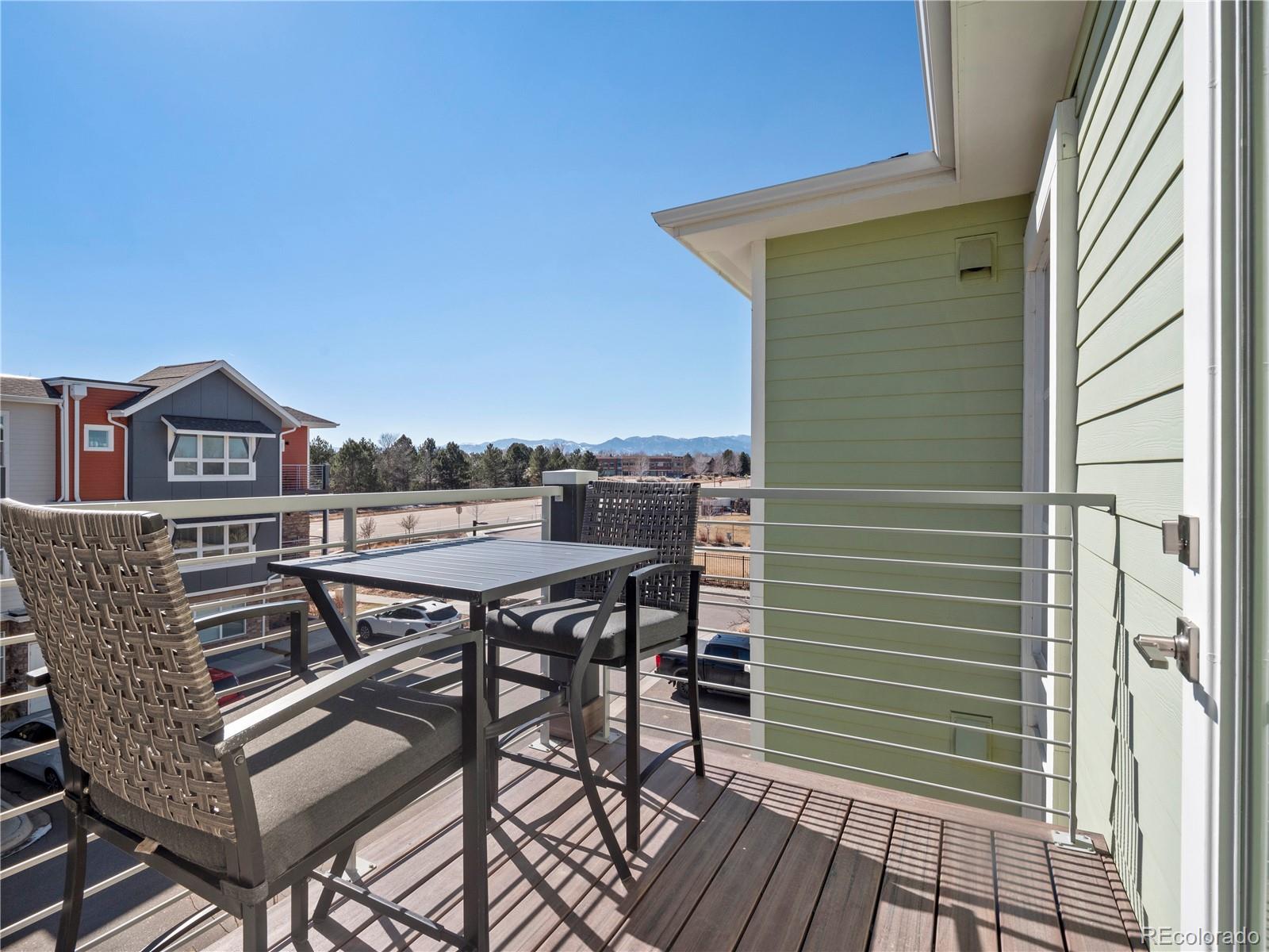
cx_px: 634
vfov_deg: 78.1
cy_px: 476
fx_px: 587
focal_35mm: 16
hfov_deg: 94.5
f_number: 8
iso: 200
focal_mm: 8
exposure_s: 1/320
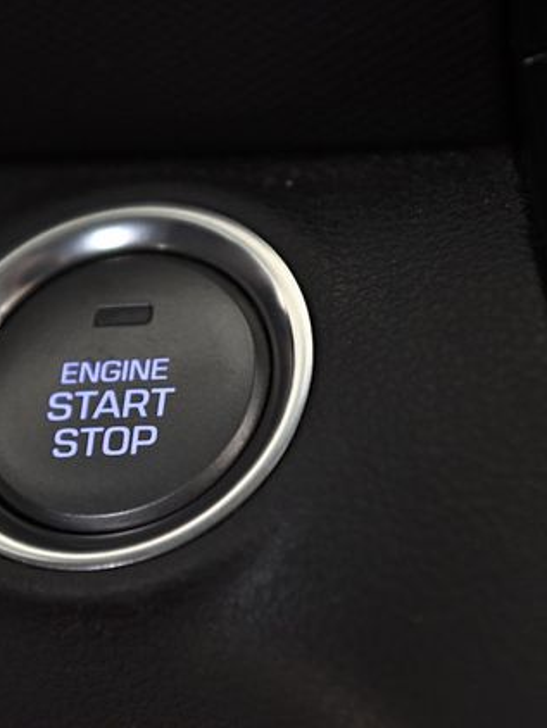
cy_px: 367
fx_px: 3220
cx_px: 133
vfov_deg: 12.9
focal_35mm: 153
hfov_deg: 9.7
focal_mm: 70
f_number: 3.5
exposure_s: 1/250
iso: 2500
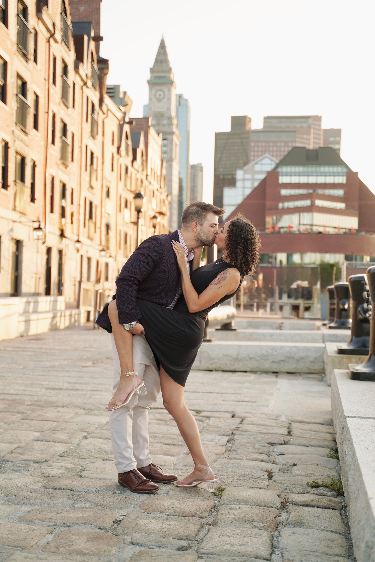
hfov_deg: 26.5
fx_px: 797
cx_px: 188
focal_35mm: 51
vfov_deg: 38.9
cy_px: 281
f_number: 2.8
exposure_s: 1/640
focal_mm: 51
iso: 320
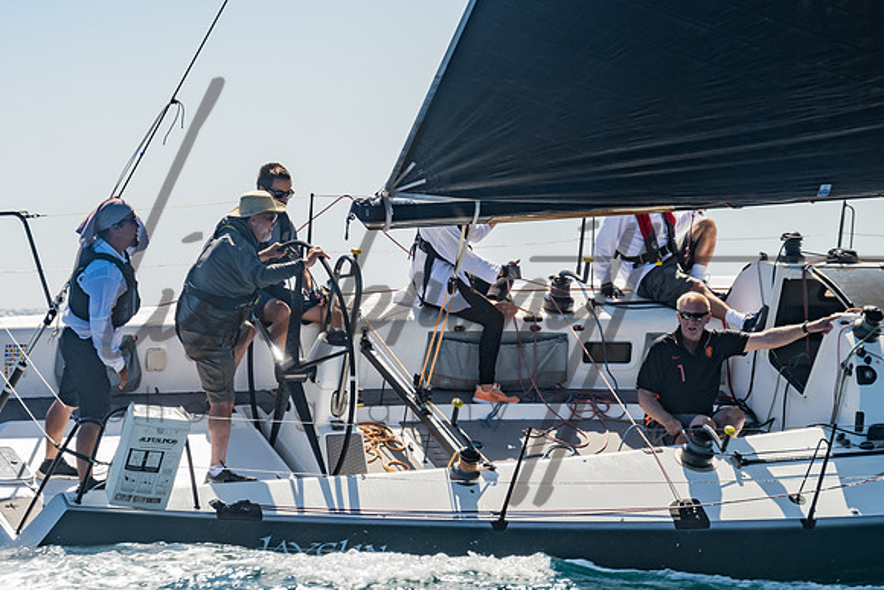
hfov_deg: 10.2
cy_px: 283
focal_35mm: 201
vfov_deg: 6.8
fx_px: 4945
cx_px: 361
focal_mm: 120
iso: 160
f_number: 6.3
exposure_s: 1/250
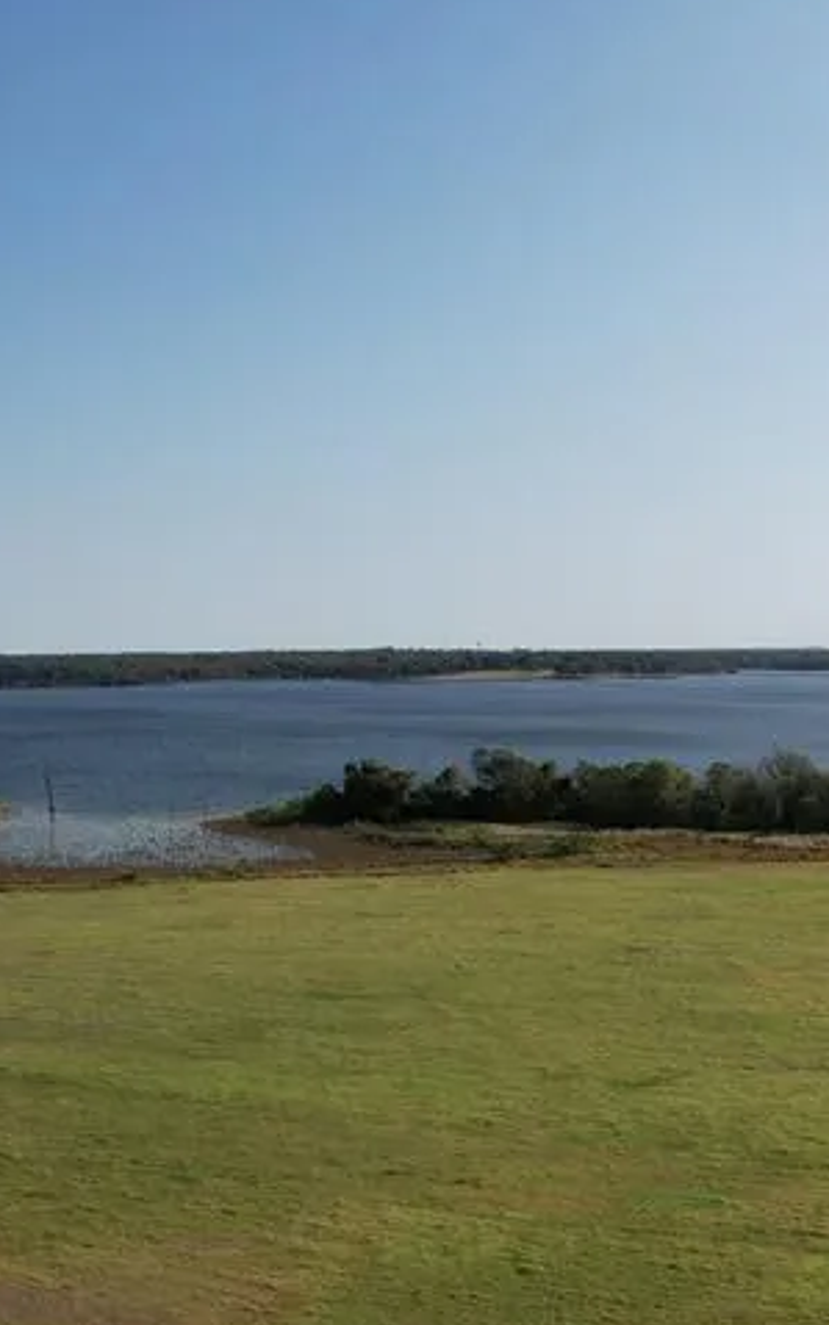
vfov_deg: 41.1
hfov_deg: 26.6
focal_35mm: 48
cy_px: 926
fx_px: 1734
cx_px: 610
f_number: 2.8
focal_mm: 8.38
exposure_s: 1/4000
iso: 200
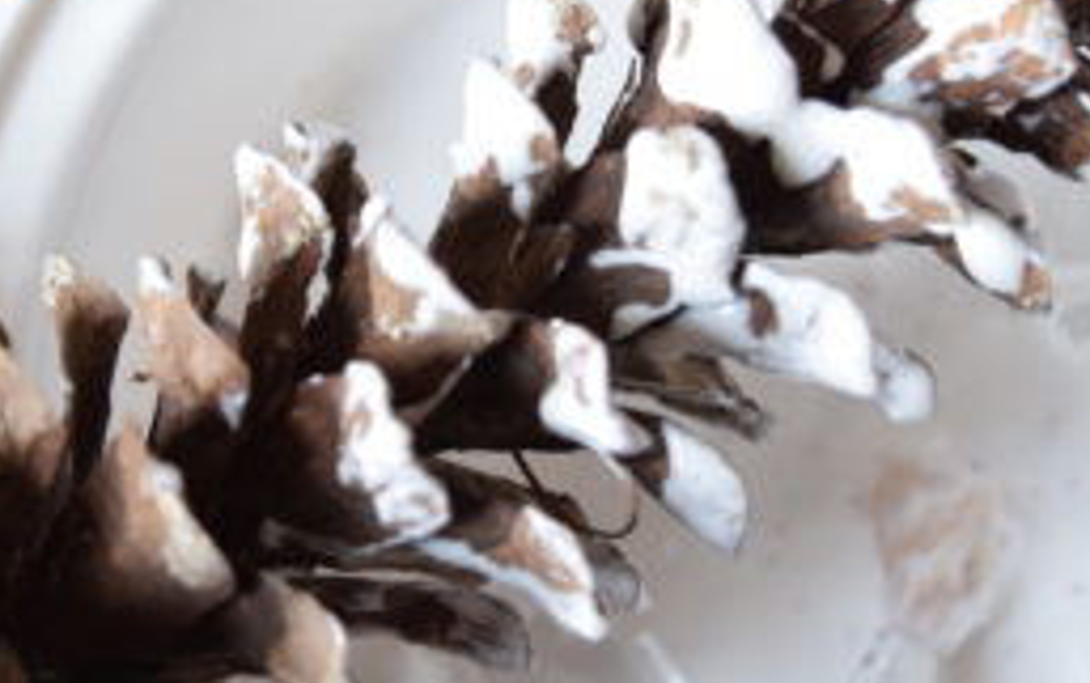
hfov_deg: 19.4
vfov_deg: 12.2
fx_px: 3181
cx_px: 369
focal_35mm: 107
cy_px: 134
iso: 800
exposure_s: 1/25
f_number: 5
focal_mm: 36
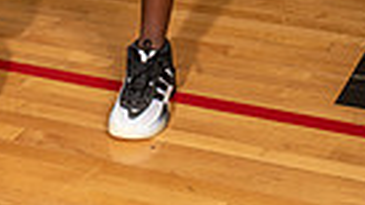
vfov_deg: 8.7
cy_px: -317
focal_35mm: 124
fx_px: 1200
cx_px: 101
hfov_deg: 17.2
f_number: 7.1
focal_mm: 36
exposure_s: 1/320
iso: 400
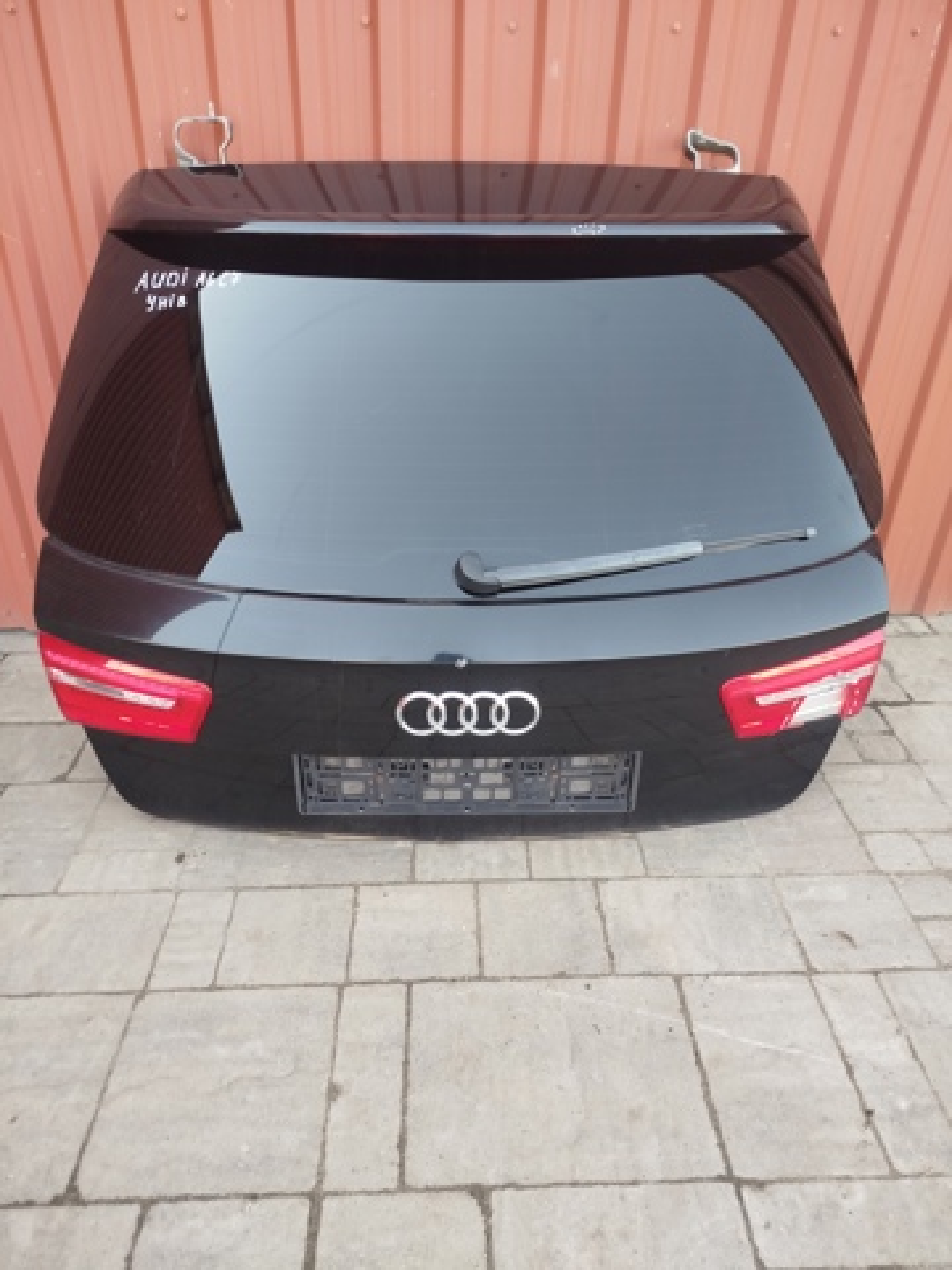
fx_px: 880
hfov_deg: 56.8
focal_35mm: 24
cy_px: 635
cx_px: 476
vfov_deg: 71.6
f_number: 1.7
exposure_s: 1/50
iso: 80
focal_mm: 5.31
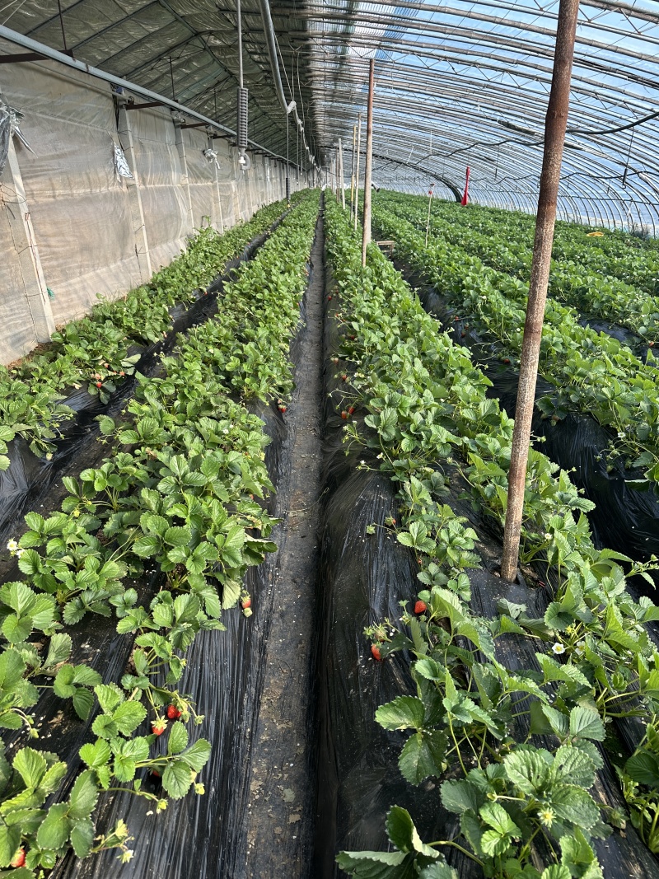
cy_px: 440
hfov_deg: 56.8
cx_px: 330
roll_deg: -1.8
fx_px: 609
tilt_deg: -22.5
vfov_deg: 71.6
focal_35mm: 24
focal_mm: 6.86
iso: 80
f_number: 1.78
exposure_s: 1/541
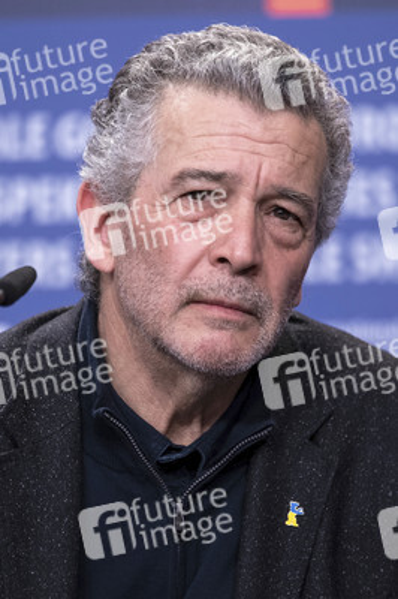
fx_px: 3488
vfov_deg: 9.8
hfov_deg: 6.5
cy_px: 300
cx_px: 199
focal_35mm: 210
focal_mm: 140
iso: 1250
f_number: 2.8
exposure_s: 1/125
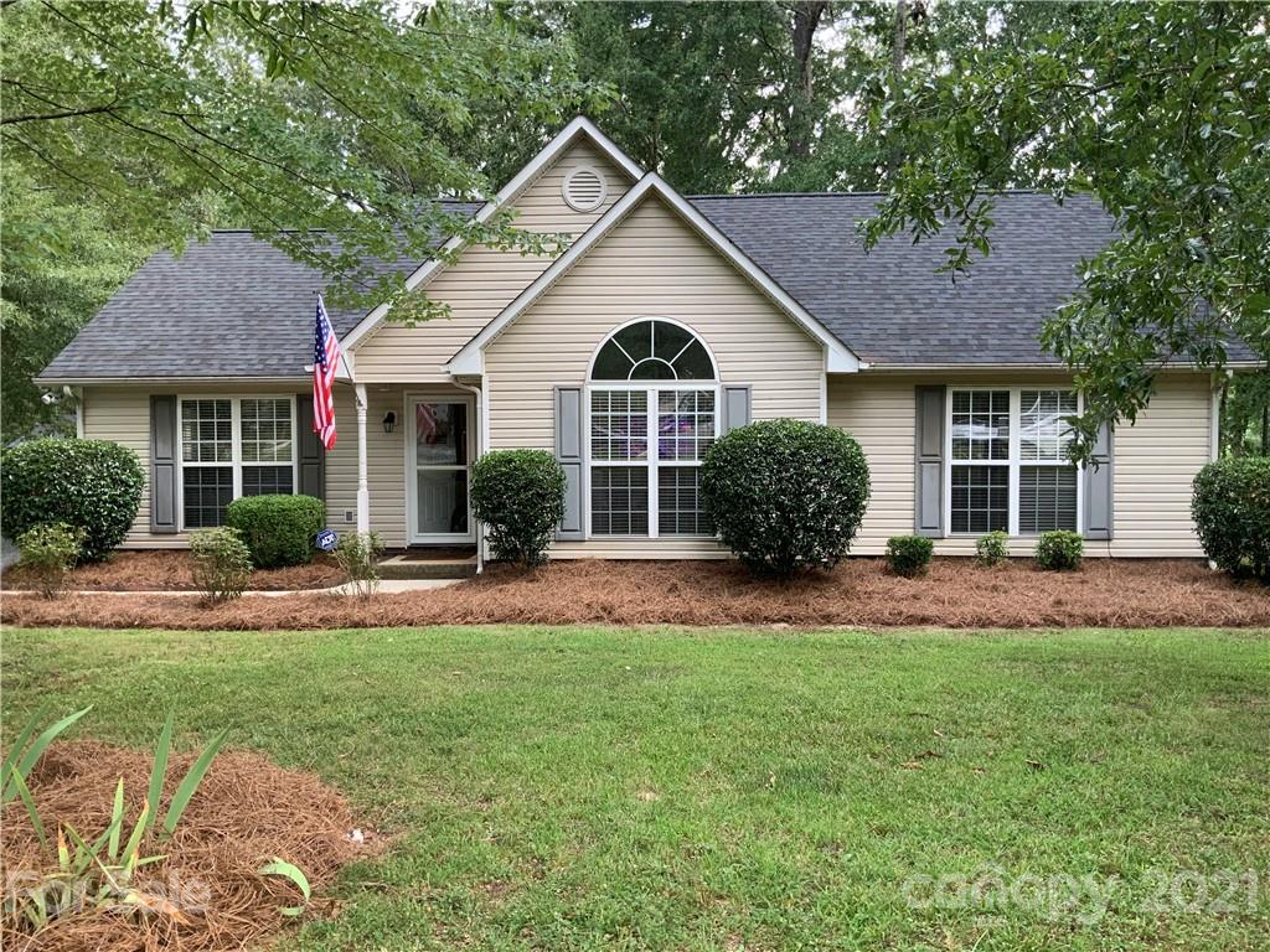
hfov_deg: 61.7
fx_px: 1064
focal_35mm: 29
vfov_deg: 48.2
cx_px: 635
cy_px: 476
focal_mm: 3
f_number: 1.8
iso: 50
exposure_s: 1/120
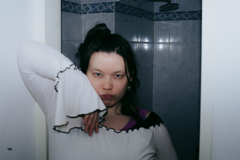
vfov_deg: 27.0
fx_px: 333
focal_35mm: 50
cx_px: 120
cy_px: 80
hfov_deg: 39.6
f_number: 7.1
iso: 125
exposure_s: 1/160
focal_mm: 50
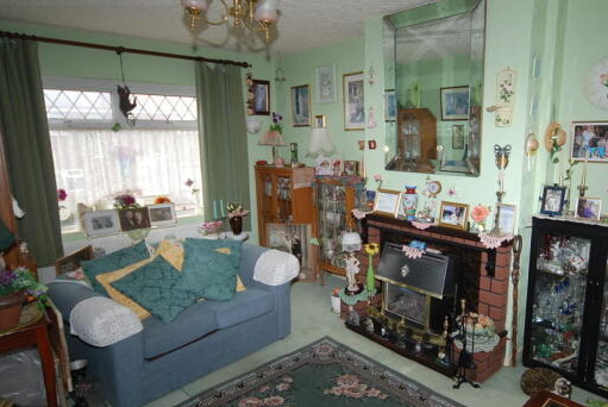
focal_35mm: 23
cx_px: 368
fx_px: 389
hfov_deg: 75.1
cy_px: 212
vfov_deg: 55.2
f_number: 4.5
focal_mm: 12
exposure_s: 1/60
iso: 200
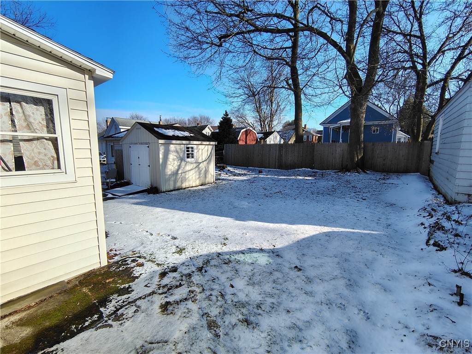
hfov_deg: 94.5
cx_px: 236
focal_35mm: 16
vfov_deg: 78.1
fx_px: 218
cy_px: 177
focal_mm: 2.13
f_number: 2.2
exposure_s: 1/649
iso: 100
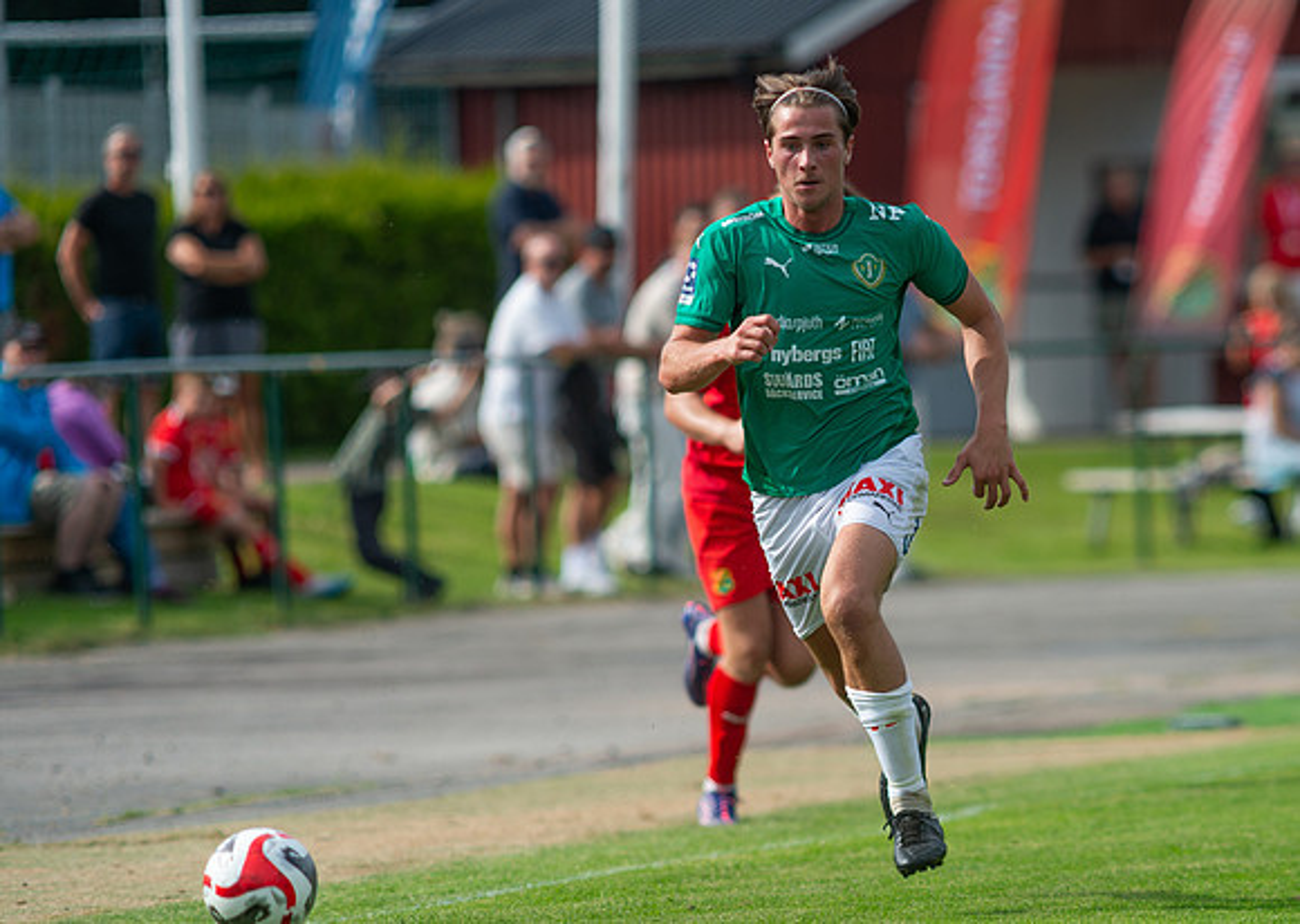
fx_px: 20094
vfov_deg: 2.6
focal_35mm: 545
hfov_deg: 3.7
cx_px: 862
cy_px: 573
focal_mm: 420
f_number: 4.5
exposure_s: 1/1600
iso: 250
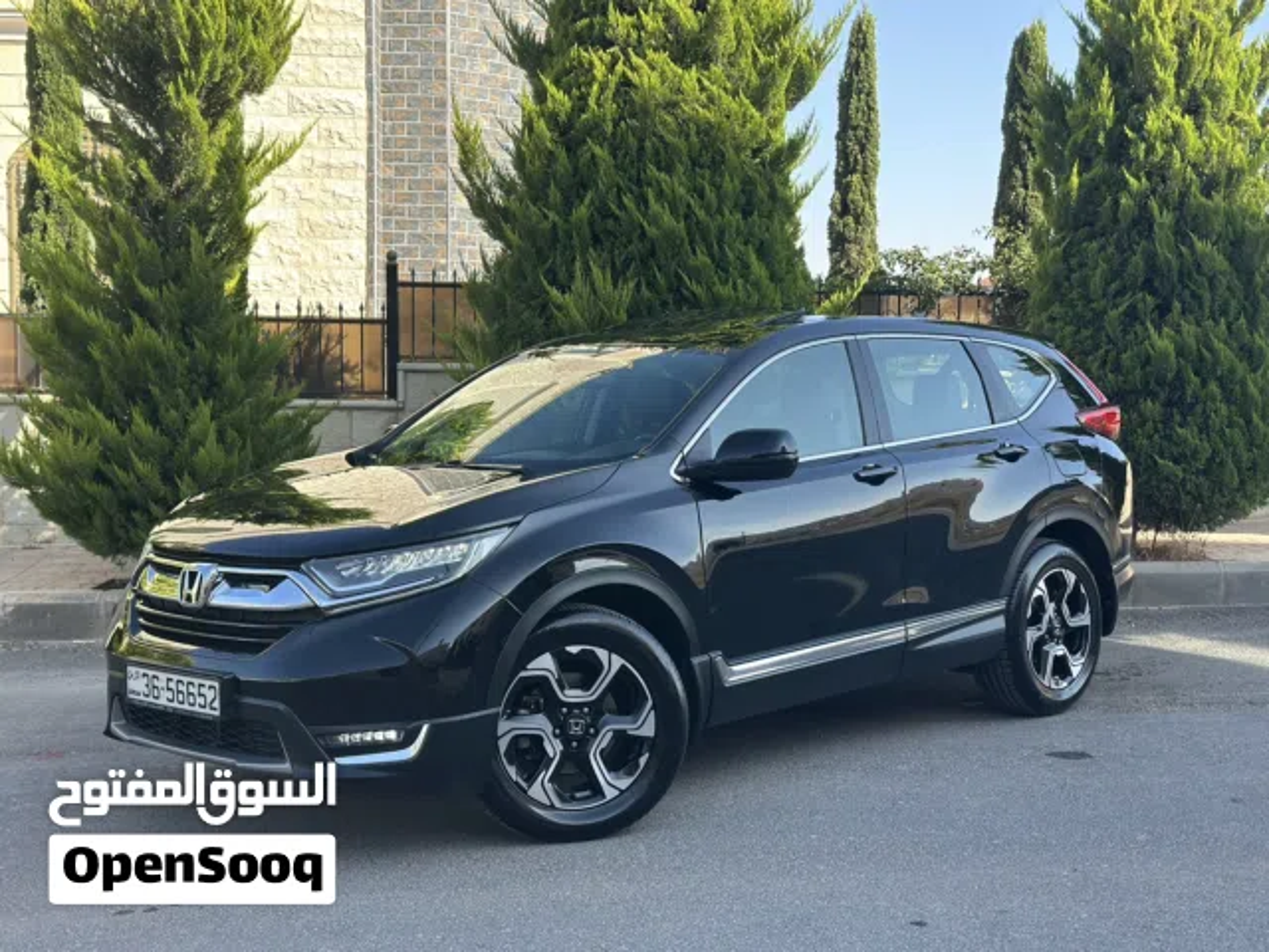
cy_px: 476
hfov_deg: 39.7
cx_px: 634
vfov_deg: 30.3
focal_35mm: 48
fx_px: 1760
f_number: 1.78
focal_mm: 6.86
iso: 80
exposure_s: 1/1145
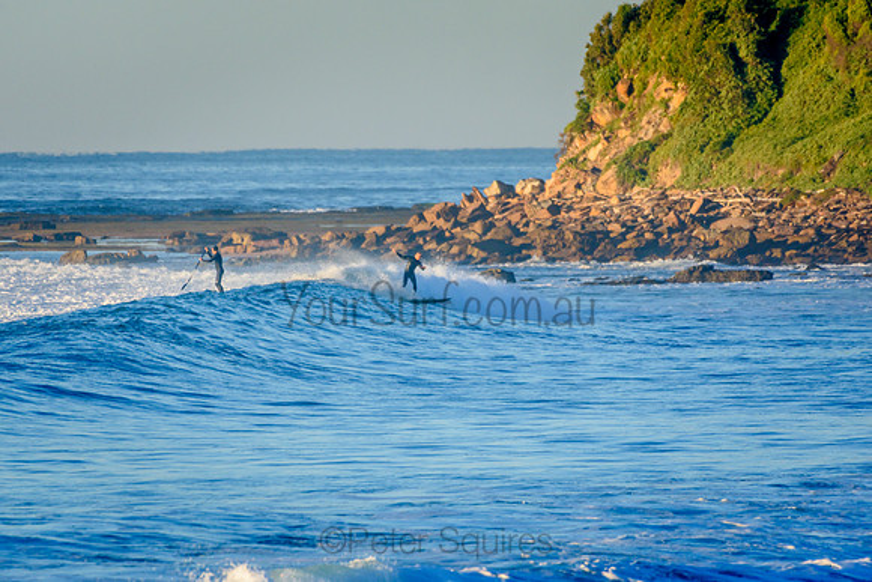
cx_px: 436
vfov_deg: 1.8
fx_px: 18884
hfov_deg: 2.6
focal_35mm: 779
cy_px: 291
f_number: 5.6
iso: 360
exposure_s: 1/1250
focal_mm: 500
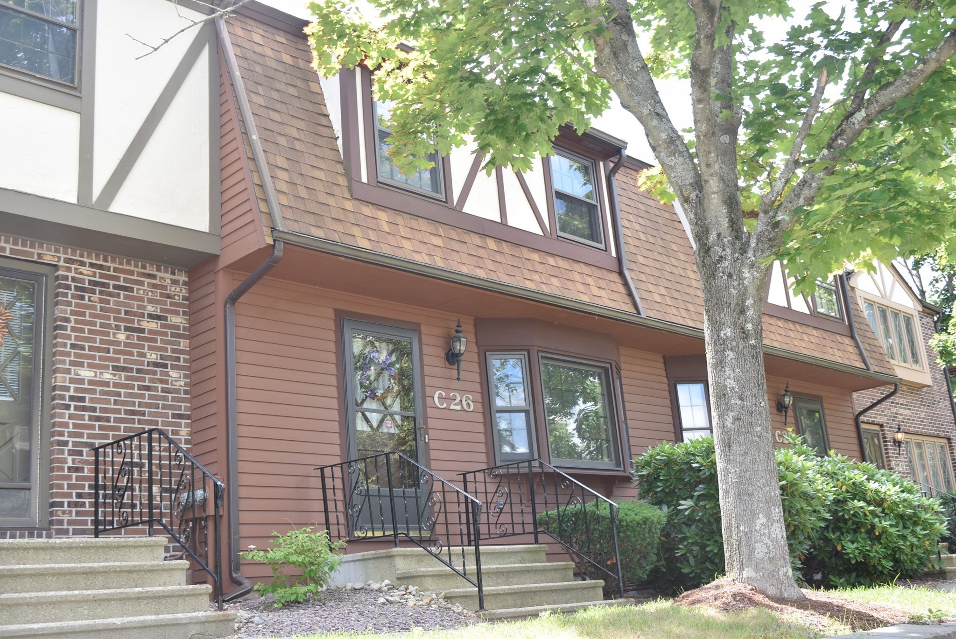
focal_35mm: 39
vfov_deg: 34.3
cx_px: 478
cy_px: 320
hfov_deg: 49.5
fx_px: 1036
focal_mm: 26
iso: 400
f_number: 7.1
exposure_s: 1/200
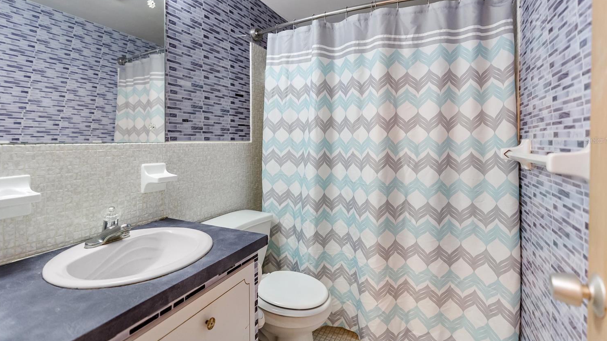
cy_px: 140
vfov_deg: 60.6
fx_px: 290
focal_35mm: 18
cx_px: 295
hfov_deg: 92.6
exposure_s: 1/350
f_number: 2.8
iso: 3200
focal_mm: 16
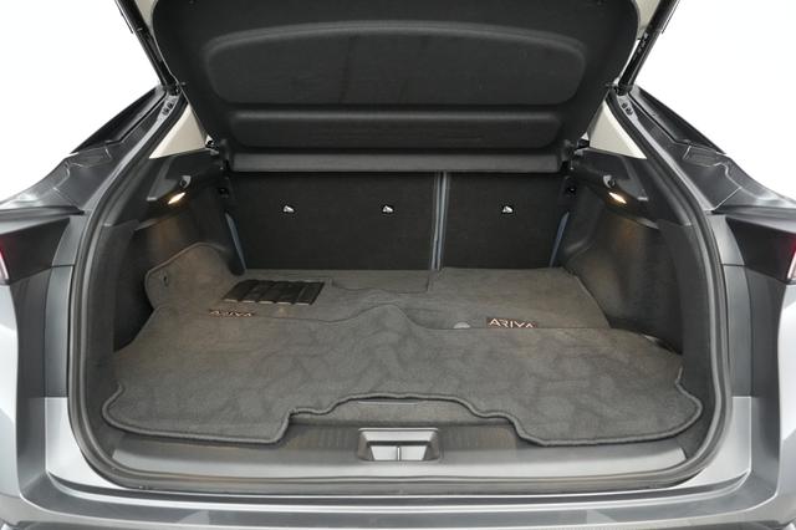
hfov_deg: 73.8
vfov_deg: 53.1
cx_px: 398
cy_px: 265
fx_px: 530
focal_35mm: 24
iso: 10000
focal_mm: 24
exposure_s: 1/160
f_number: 2.8
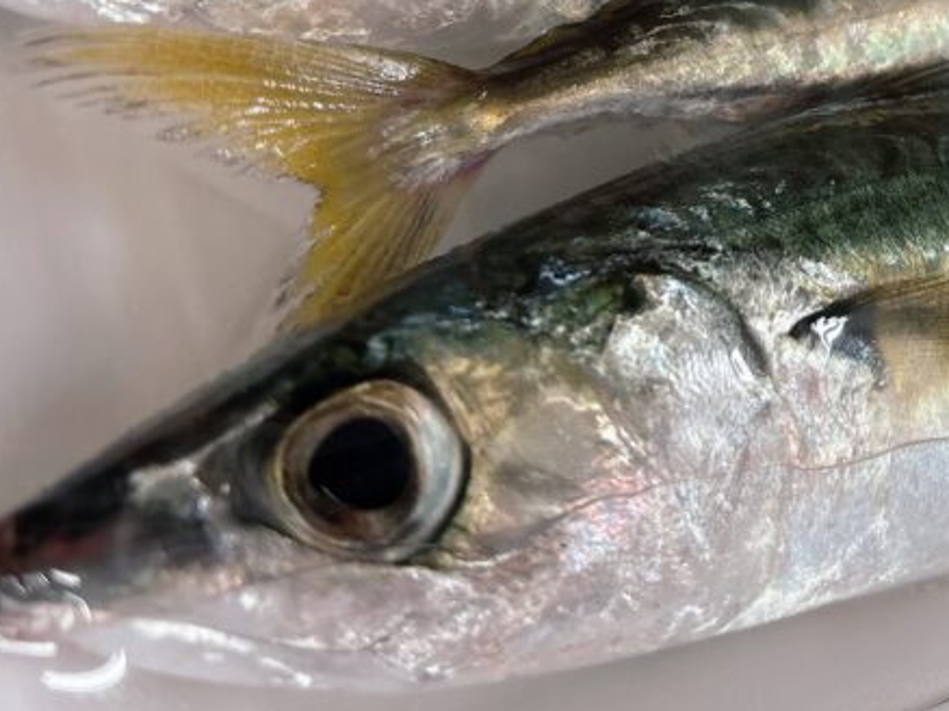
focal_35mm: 57
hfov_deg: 32.0
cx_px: 869
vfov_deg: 24.5
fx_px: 1562
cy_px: 11
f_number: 1.6
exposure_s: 1/60
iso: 80
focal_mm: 5.96
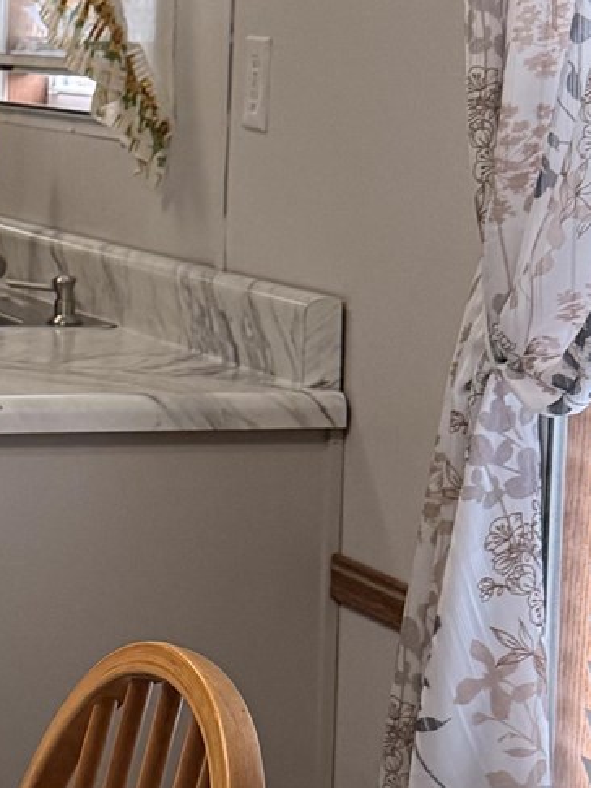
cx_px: -456
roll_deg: -0.2
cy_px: 387
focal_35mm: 114
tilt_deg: -8.3
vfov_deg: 17.3
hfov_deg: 12.0
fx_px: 2594
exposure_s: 1/208
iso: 200
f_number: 1.78
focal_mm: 6.76
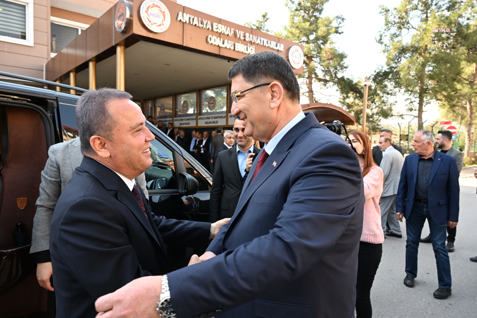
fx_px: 318
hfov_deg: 73.7
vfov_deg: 53.1
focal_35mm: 24
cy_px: 159
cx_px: 238
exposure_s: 1/320
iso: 800
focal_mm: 24
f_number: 6.3
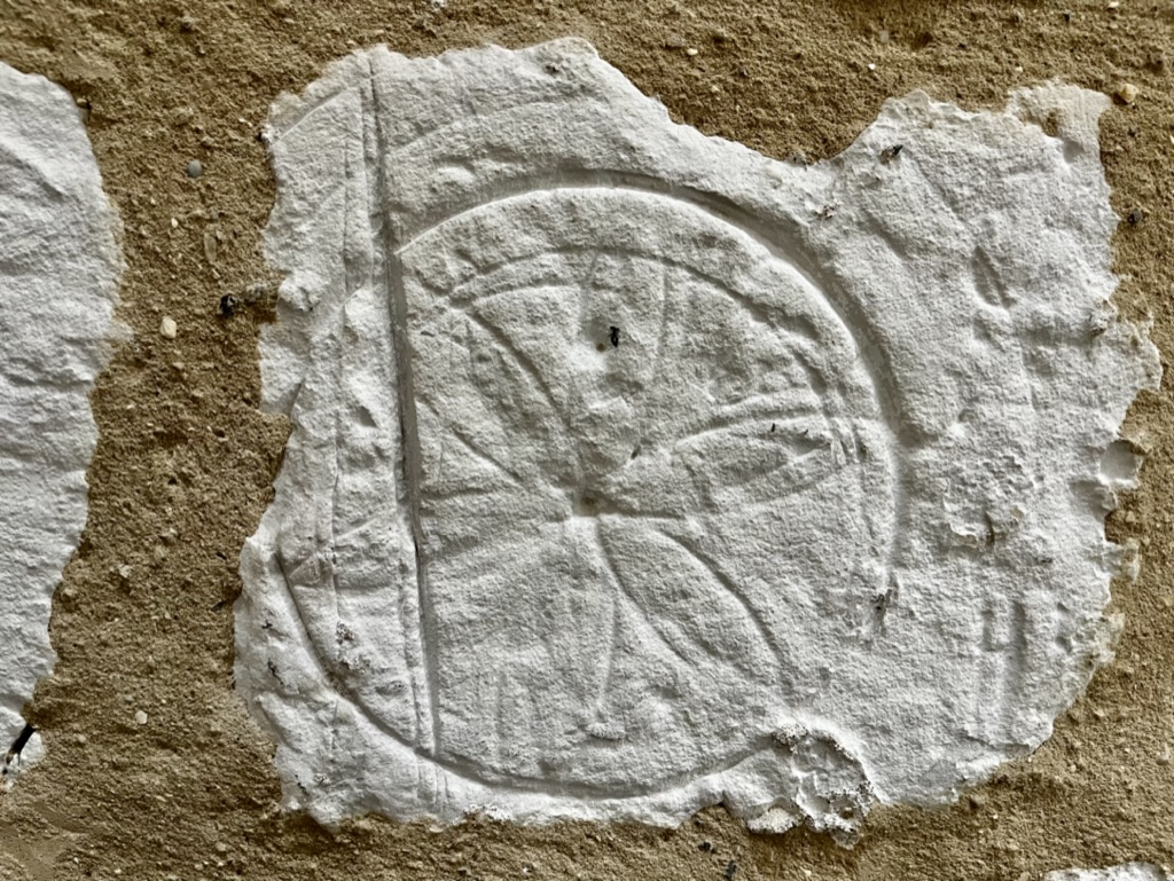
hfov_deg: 67.3
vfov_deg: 53.1
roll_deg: +1.2
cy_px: 440
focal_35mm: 26
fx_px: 882
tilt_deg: -9.2
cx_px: 587
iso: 250
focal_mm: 5.1
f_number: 1.6
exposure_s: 1/60
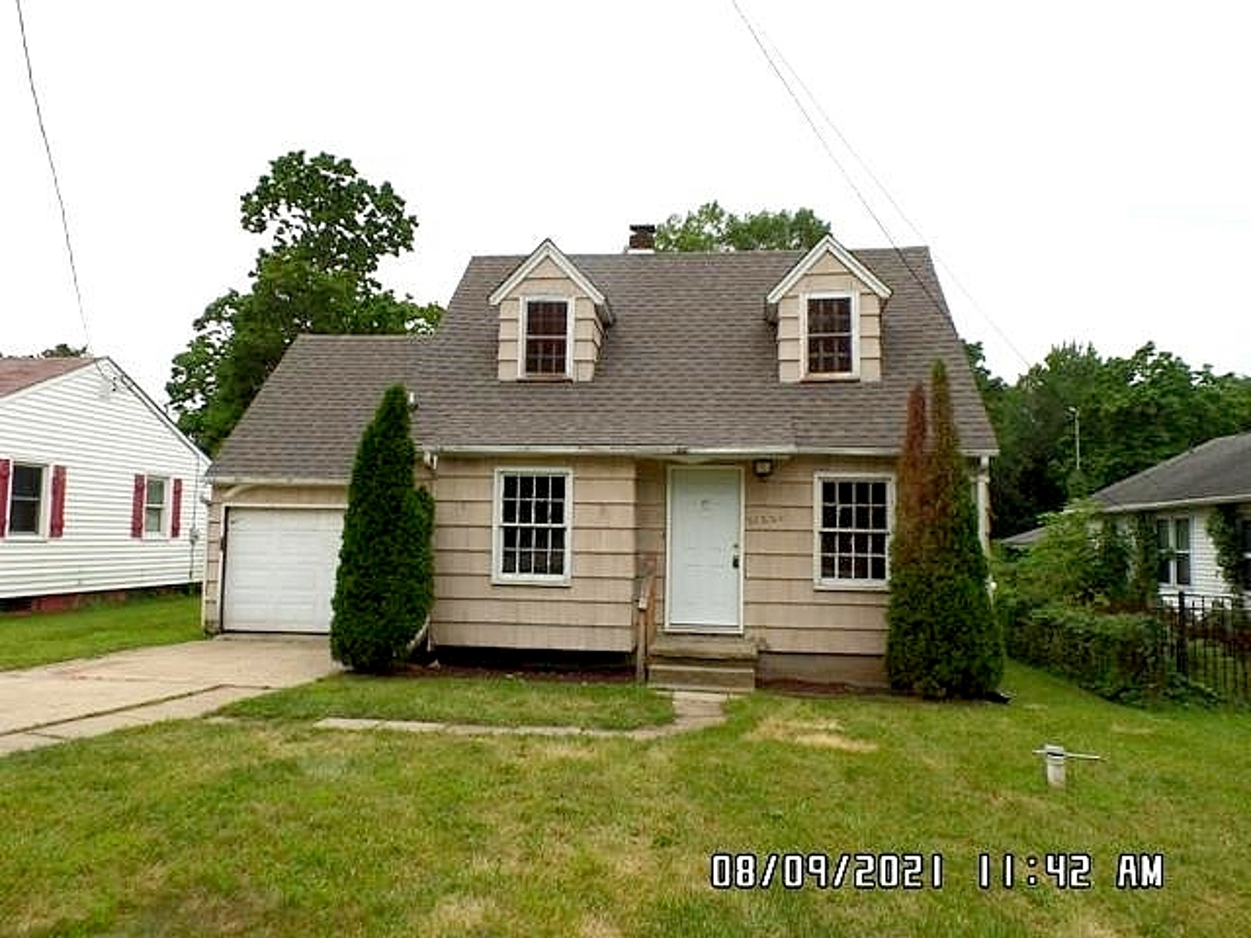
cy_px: 469
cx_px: 626
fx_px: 831
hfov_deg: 73.9
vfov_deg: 58.9
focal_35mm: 23
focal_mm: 4.1
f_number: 3.5
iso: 100
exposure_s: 1/250
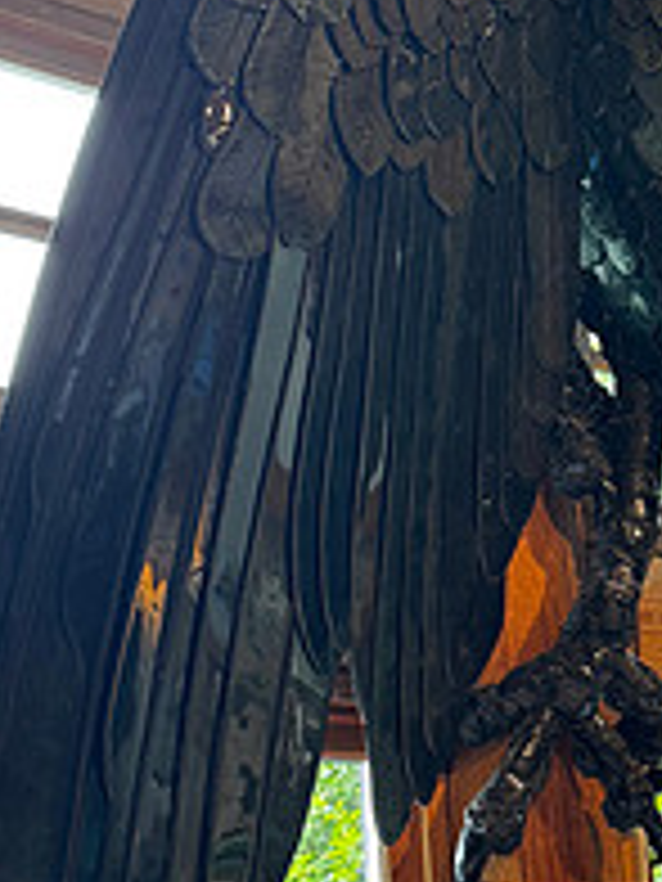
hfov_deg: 20.5
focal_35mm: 71
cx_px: 543
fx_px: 1810
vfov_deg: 26.8
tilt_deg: +27.2
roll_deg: +6.3
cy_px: 153
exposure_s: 1/67
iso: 200
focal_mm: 6.76
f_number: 1.78
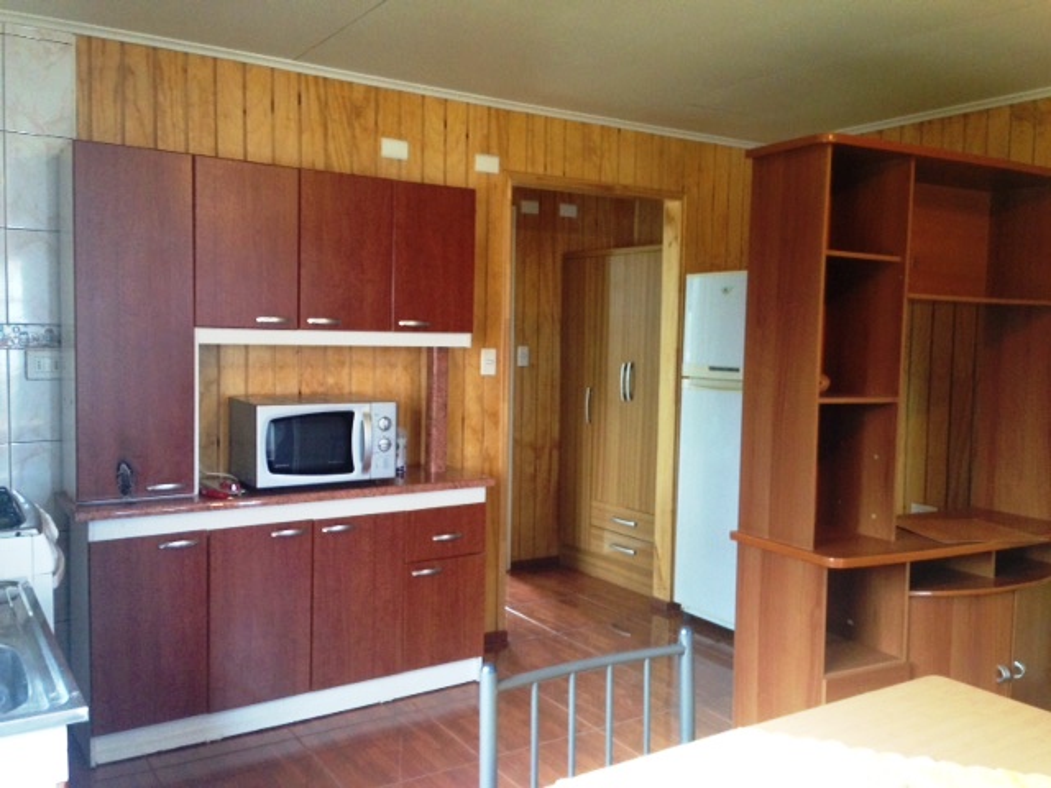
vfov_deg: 42.9
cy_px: 394
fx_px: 1002
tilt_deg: -4.4
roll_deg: -1.5
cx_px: 526
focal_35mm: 33
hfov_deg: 55.4
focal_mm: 4.12
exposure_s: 1/20
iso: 160
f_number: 2.4
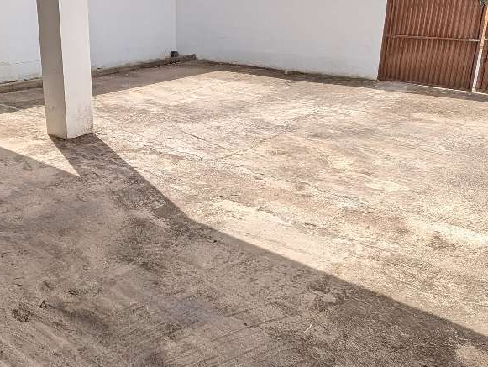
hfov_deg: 57.2
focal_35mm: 31
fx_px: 437
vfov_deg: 45.1
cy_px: 138
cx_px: 169
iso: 41
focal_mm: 2.23
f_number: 1.95
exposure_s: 1/1361
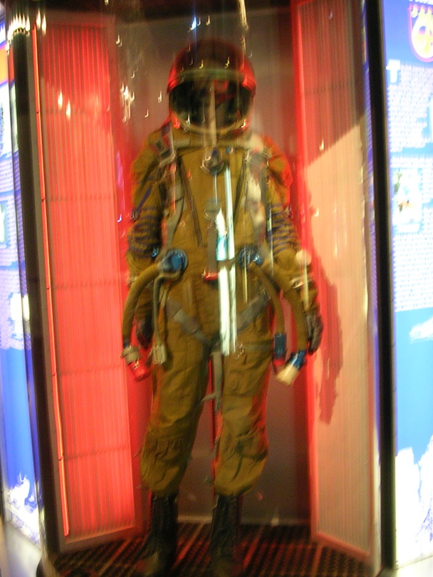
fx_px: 833
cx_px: 202
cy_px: 324
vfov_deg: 38.1
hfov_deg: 29.1
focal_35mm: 50
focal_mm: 5.8
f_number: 2.8
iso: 100
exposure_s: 1/2.6
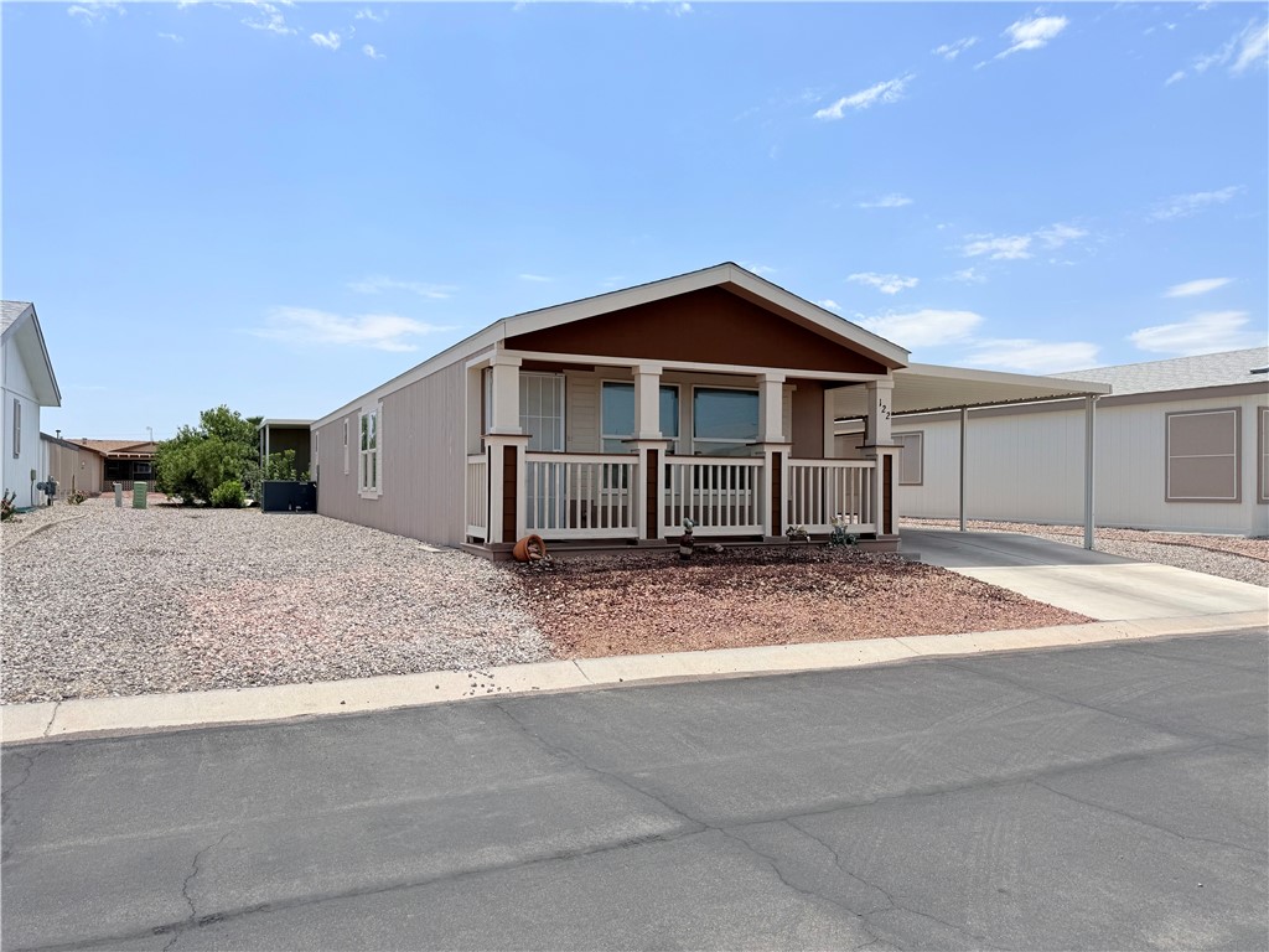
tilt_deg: +1.0
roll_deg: -0.7
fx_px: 880
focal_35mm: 24
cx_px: 634
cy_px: 476
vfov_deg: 56.8
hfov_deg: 71.6
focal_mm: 6.76
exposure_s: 1/7353
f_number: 1.78
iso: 80
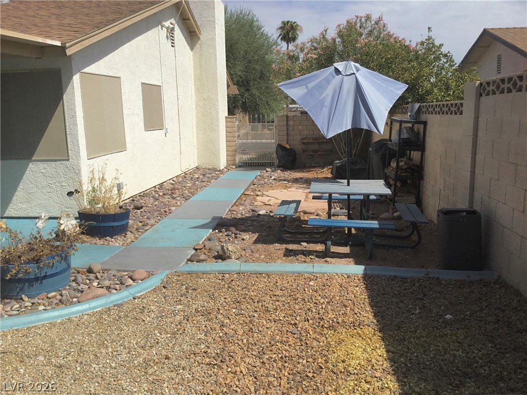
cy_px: 198
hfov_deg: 58.4
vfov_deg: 45.4
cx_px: 264
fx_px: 472
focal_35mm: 31
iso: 25
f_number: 2.4
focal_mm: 3.3
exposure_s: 1/2809
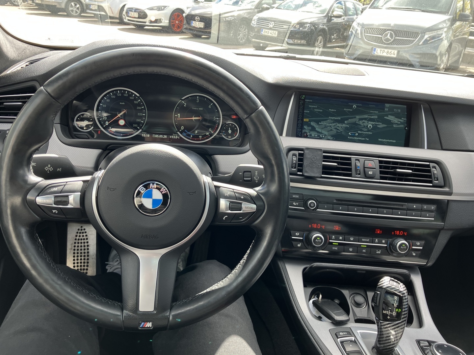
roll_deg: -4.9
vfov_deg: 49.7
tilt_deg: -23.8
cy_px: 178
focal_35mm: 28
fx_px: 383
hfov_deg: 63.4
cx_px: 237
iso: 25
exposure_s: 1/121
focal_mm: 3.99
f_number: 1.8
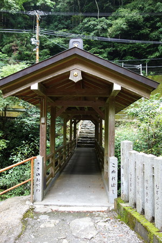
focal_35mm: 28
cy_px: 122
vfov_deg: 65.5
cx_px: 81
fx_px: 189
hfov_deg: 46.4
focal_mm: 10.4
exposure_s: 1/100
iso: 125
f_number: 2.2
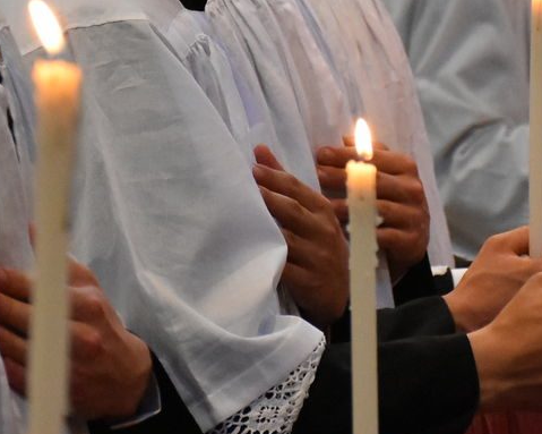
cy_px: -38
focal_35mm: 339
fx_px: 5437
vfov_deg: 4.6
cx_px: 186
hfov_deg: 5.7
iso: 4000
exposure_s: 1/125
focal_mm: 80
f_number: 5.3
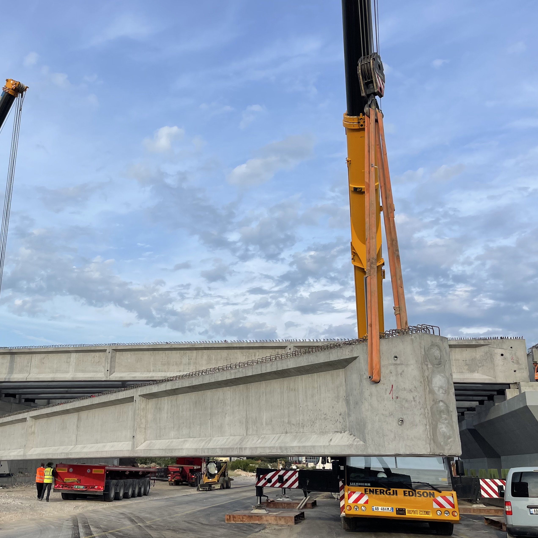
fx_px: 615
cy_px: 242
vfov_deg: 47.2
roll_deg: -2.5
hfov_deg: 46.6
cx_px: 190
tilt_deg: +17.6
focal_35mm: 35
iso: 32
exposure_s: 1/2165
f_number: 1.6
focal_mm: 5.1
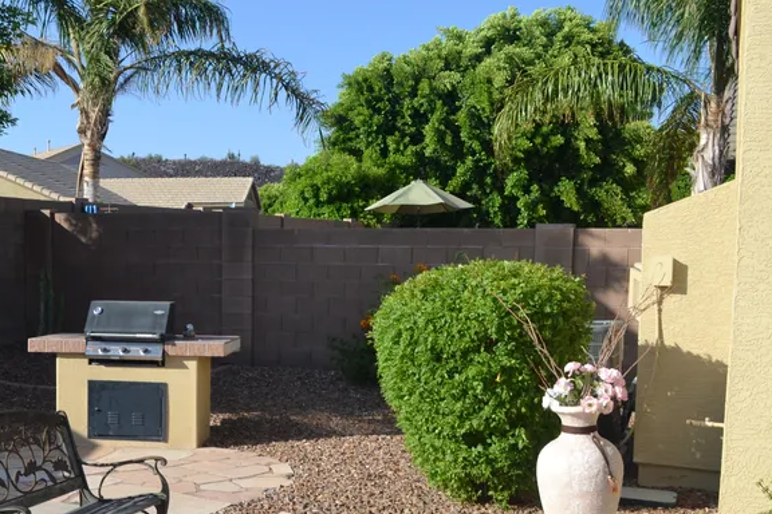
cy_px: 390
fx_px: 1072
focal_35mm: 50
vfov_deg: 26.6
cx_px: 178
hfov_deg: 38.4
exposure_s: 1/200
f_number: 7.1
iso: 100
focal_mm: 20
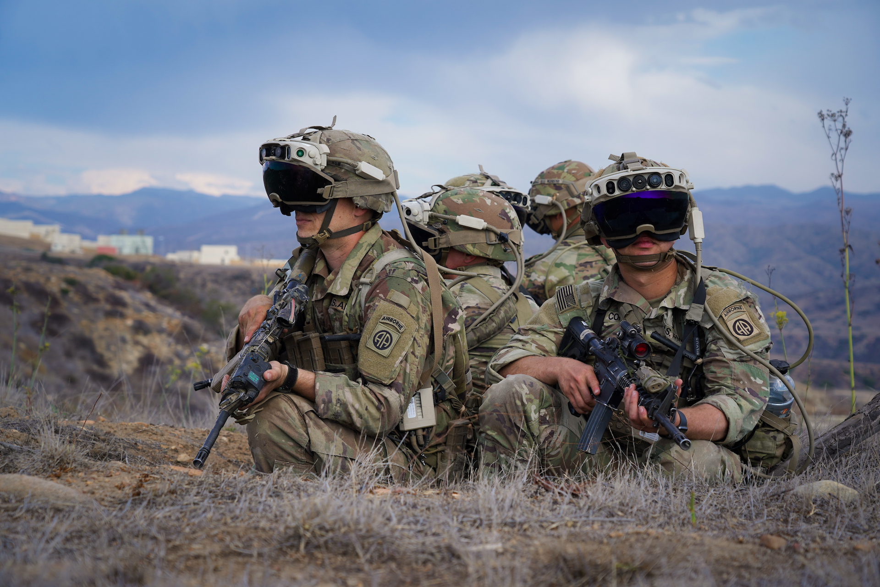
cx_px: 440
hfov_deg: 30.1
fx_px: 1638
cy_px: 294
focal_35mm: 67
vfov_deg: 20.3
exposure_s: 1/400
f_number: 5.6
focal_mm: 67
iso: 100
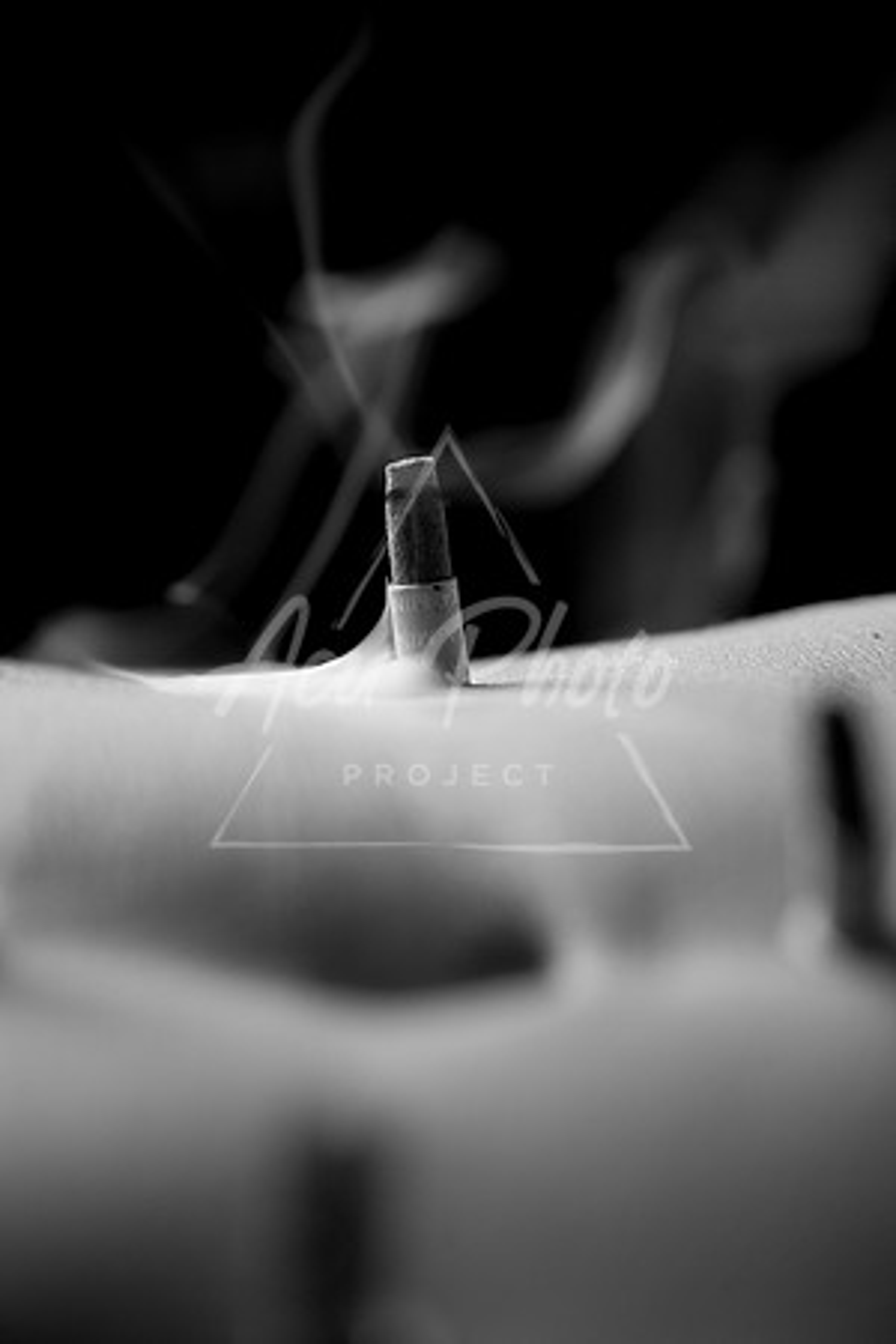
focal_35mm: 105
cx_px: 448
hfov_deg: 13.0
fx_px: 3920
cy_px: 672
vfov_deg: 19.5
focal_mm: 105
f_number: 4
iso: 800
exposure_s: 1/320
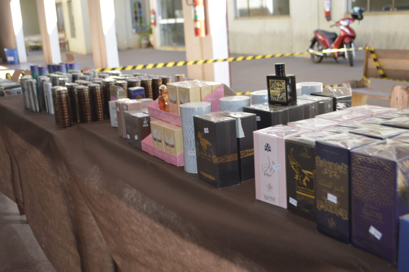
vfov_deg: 29.8
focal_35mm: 45
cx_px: 204
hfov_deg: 43.6
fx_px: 511
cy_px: 136
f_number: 4.5
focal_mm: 30
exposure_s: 1/125
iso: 400
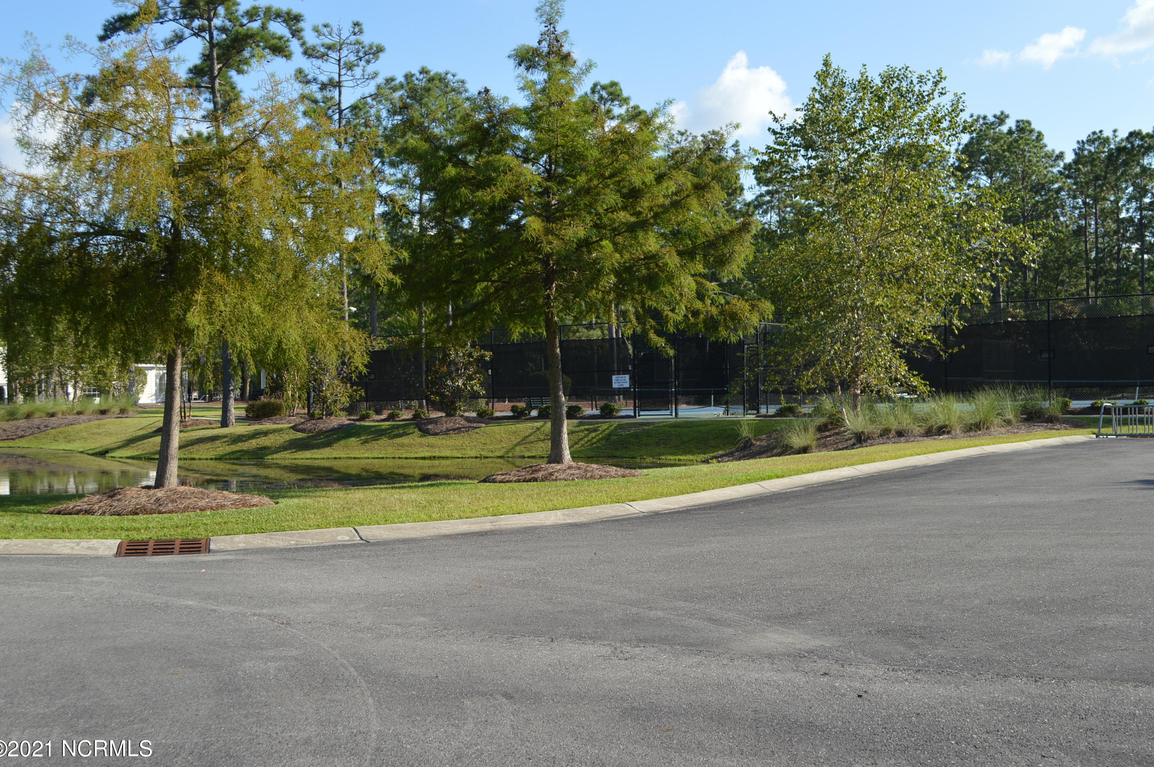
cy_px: 389
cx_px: 580
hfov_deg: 48.5
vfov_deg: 33.3
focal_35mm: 40
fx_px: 1281
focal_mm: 26
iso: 100
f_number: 7.1
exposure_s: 1/200
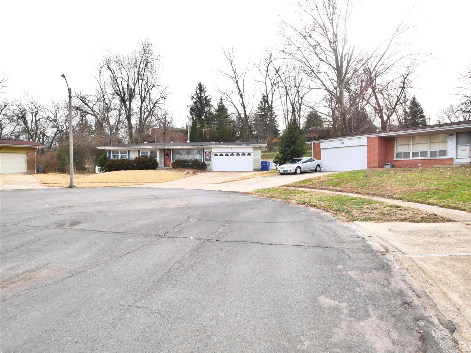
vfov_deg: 66.0
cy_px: 176
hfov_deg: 81.7
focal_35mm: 20
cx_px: 236
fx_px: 272
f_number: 8
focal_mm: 10
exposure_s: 1/320
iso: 800
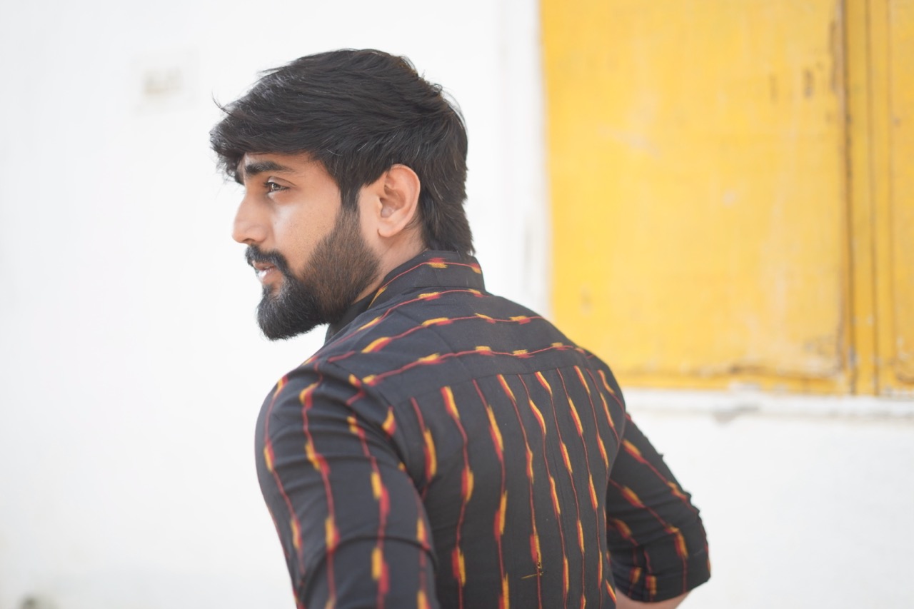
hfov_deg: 39.6
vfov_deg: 27.0
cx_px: 457
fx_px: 1269
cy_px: 304
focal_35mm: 50
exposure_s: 1/125
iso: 400
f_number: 1.8
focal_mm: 50
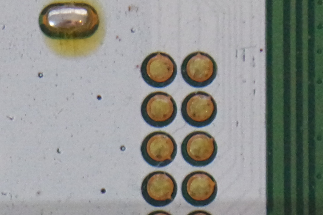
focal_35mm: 295
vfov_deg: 4.6
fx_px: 2647
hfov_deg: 7.0
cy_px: 407
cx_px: 16
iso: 3200
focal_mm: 27
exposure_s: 1/60
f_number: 5.6
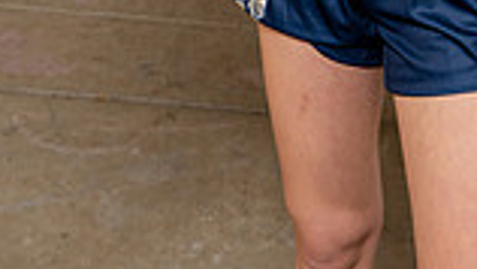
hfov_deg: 16.3
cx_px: 359
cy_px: -348
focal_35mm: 131
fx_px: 1657
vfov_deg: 8.6
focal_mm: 44
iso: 100
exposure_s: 1/250
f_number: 5
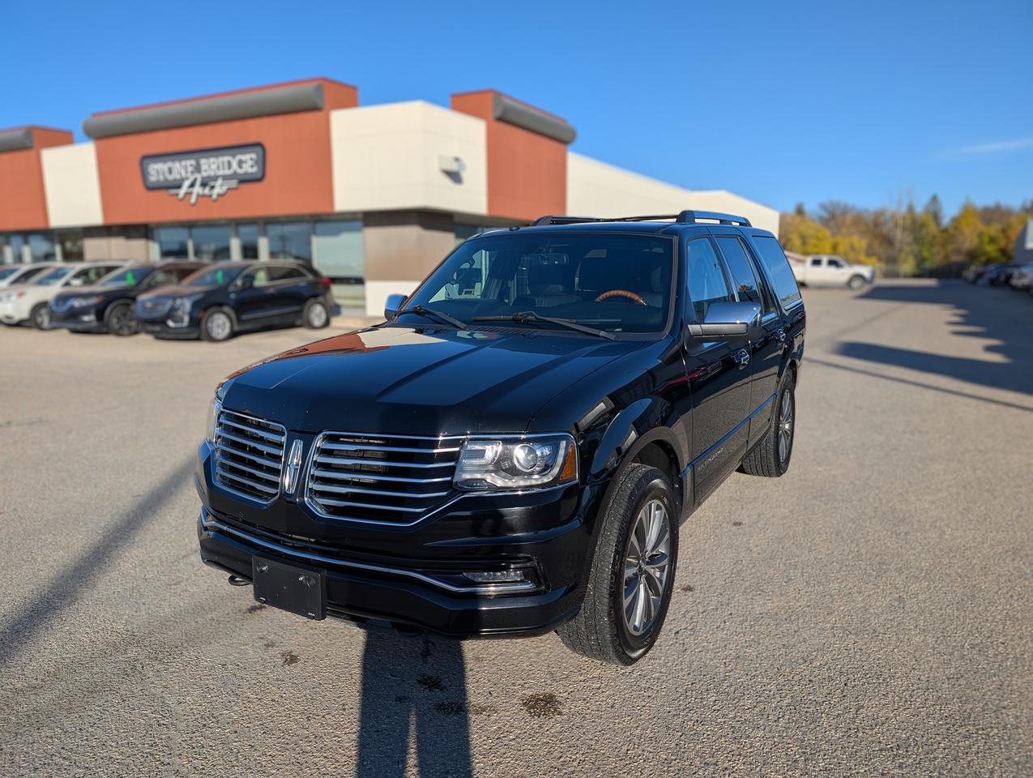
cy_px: 389
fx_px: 717
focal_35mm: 24
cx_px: 516
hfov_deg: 71.5
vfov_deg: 56.9
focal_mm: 6.9
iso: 21
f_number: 1.68
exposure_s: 1/1404
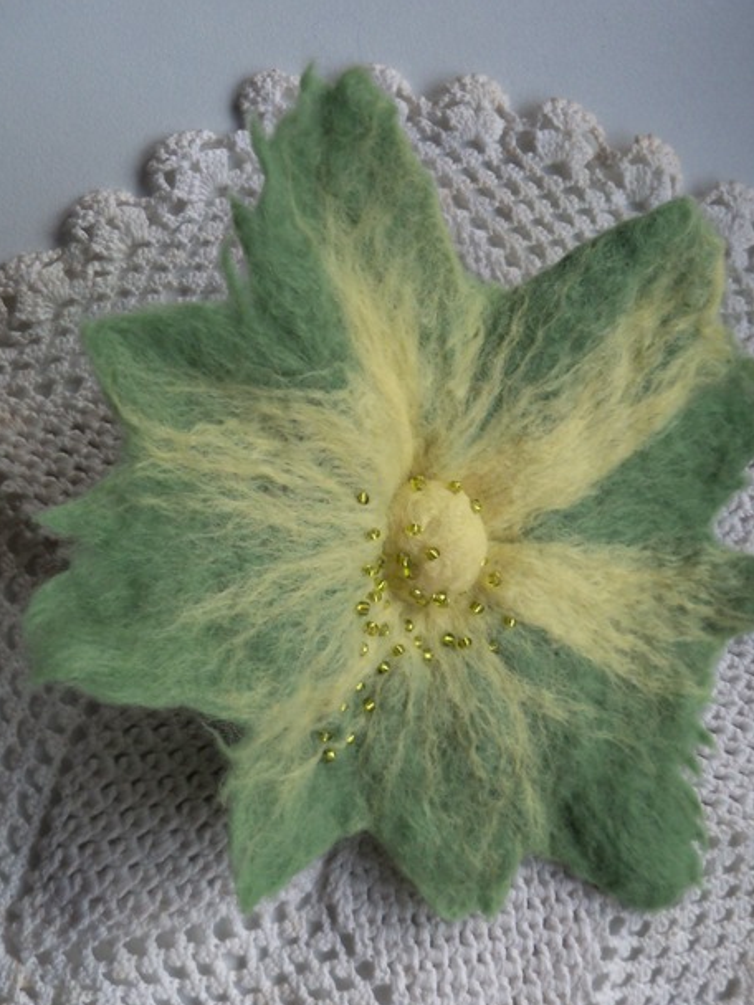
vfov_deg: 41.2
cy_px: 551
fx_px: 1336
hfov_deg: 31.4
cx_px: 457
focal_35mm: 46
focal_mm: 6.2
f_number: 3.5
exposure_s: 1/60
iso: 64
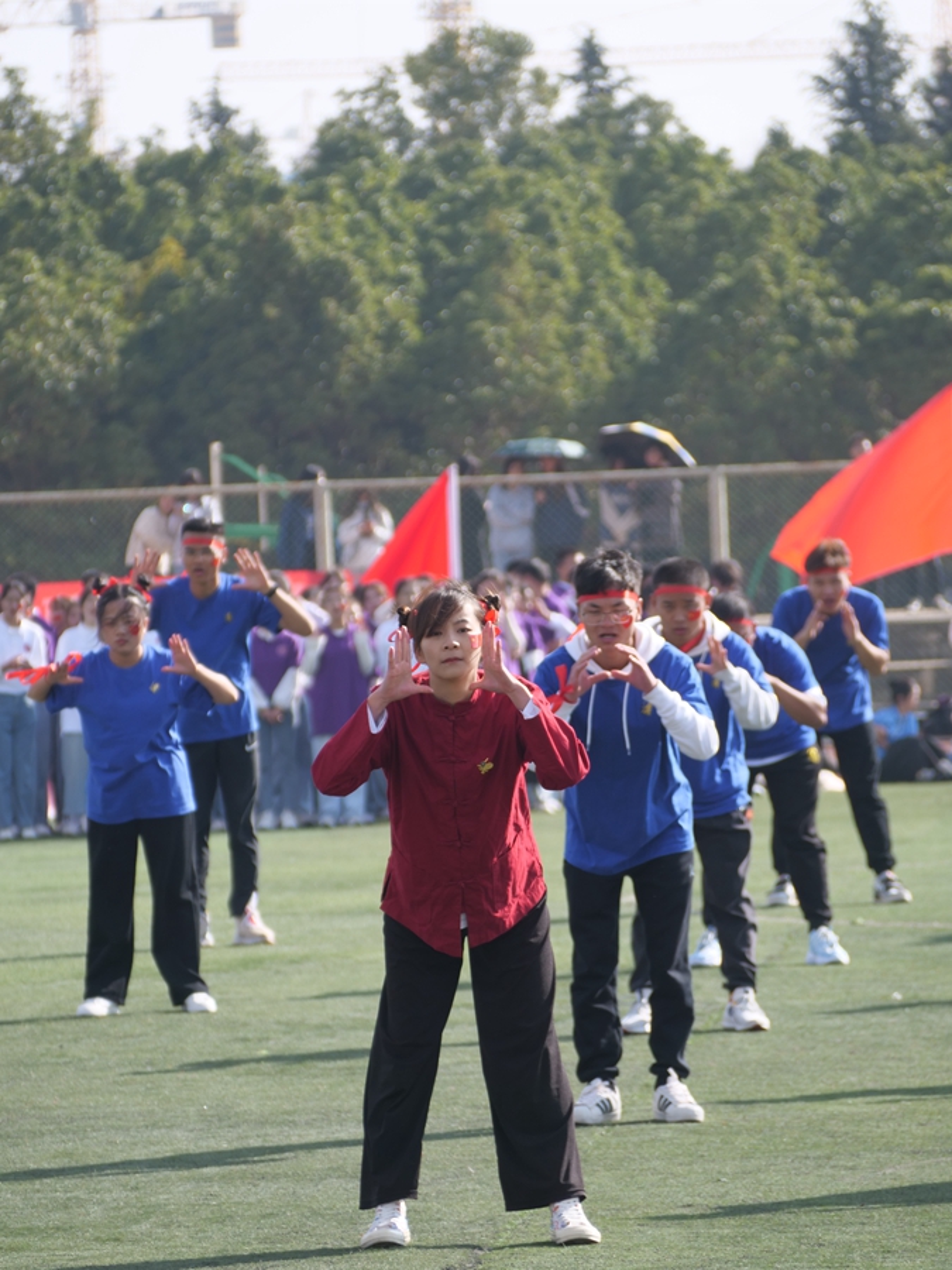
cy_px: 635
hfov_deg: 5.0
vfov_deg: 6.6
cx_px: 476
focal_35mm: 300
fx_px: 11001
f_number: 5.6
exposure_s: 1/400
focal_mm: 150
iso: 200
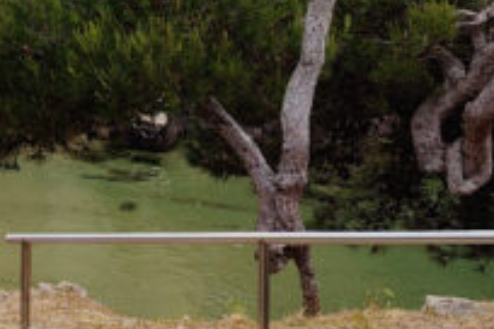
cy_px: -226
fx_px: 1235
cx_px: -218
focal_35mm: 90
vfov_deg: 13.8
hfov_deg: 20.0
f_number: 1.8
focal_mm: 6.06
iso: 64
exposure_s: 1/2710
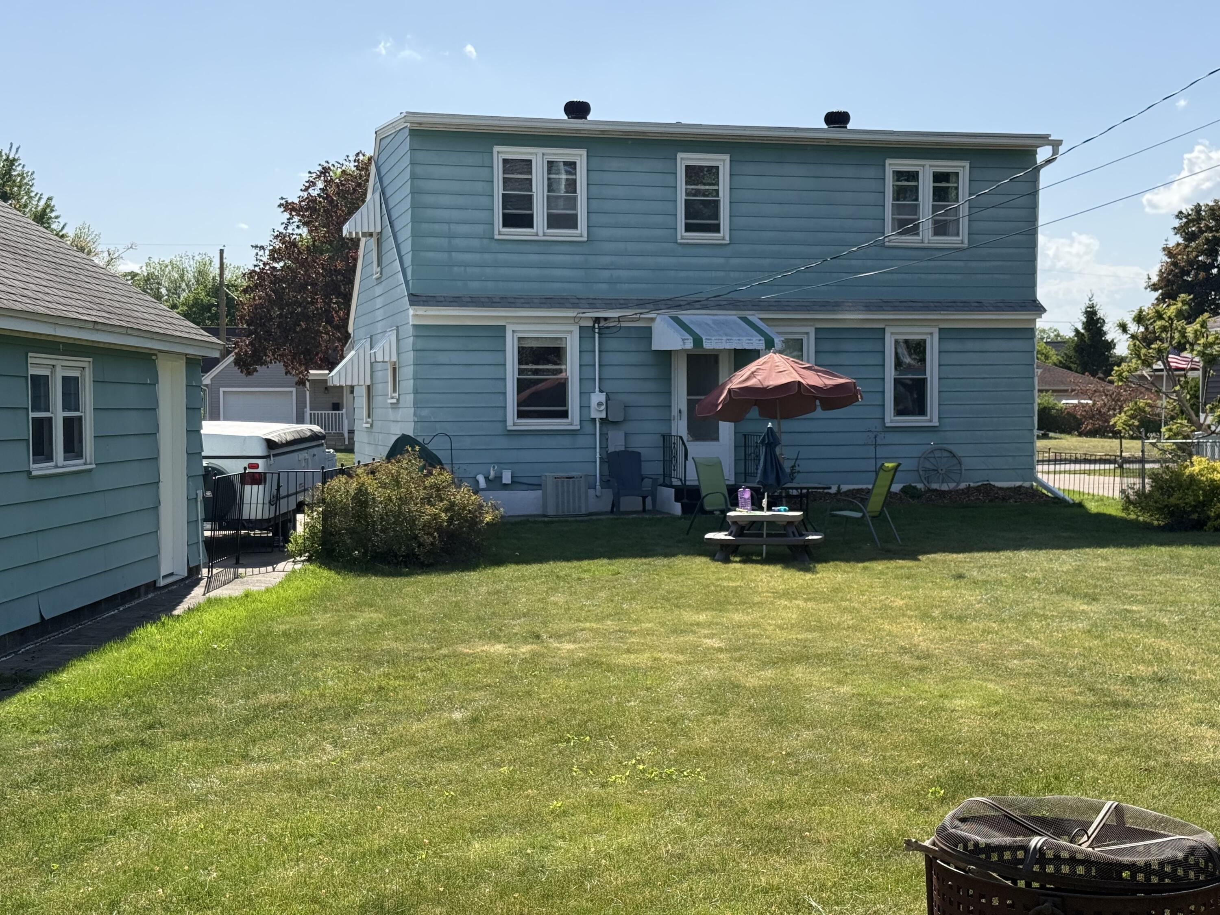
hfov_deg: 39.7
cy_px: 458
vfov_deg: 30.3
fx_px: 1692
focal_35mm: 48
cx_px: 610
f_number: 1.78
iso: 100
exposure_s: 1/4098
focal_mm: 6.76
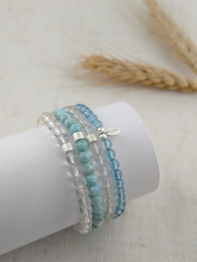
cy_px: 131
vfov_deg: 38.2
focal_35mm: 50
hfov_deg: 29.1
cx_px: 98
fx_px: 379
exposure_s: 1/714
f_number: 16
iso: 72
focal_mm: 6.54
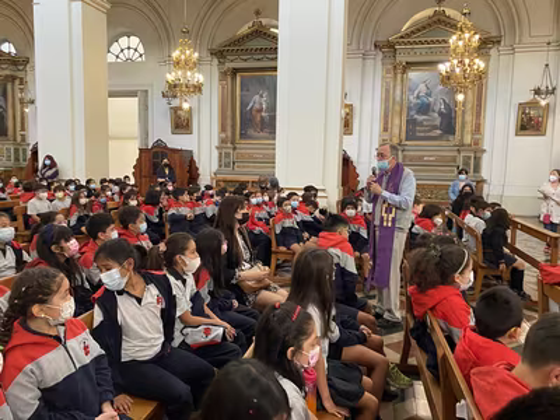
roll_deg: -2.2
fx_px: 421
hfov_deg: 67.3
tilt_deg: -5.7
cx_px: 280
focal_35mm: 26
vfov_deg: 53.1
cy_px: 210
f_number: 1.8
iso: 400
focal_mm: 4.25
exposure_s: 1/50
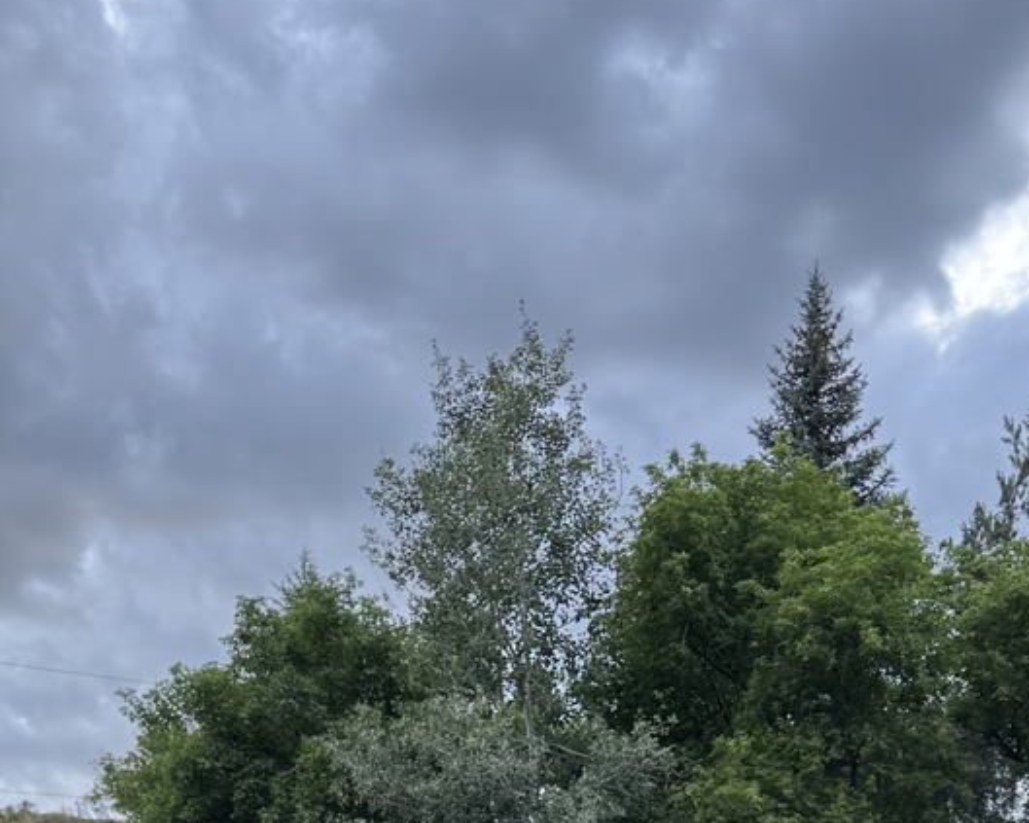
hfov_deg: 27.7
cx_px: 685
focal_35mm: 68
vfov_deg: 18.8
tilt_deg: +2.5
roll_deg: -0.5
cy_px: 1356
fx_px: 2071
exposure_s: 1/176
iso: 64
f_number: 1.78
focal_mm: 6.76
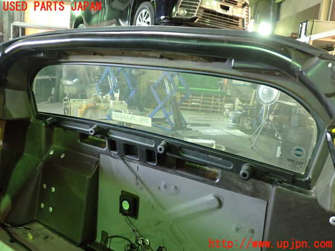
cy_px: 126
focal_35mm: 30
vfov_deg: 46.8
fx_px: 290
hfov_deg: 60.0
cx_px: 168
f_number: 2.3
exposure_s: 1/30
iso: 400
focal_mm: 5.4
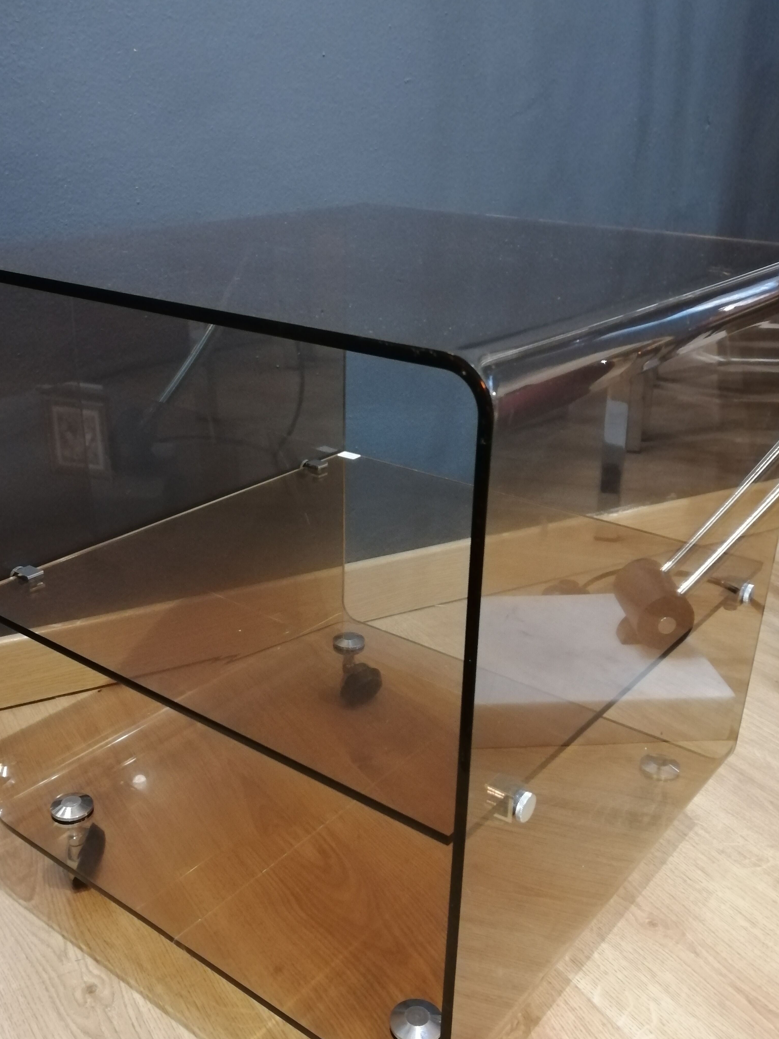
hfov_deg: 41.8
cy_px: 591
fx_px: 1020
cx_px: 359
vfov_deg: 53.8
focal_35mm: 34
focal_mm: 3.95
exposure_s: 1/16.7
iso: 640
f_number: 1.8
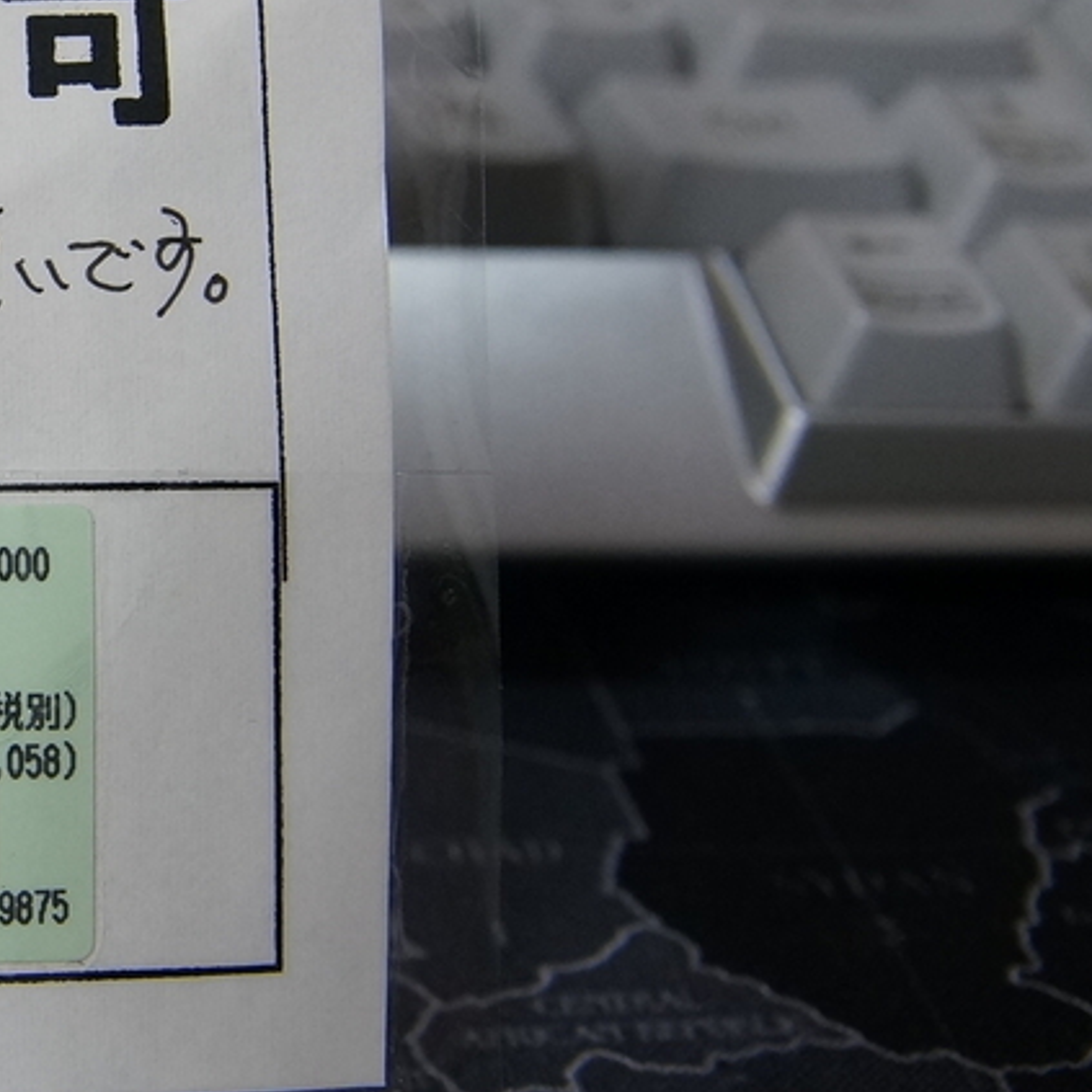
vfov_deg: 26.4
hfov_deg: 23.6
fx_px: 2320
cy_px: 374
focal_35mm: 65
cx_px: -299
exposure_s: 1/60
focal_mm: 18
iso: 1000
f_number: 4
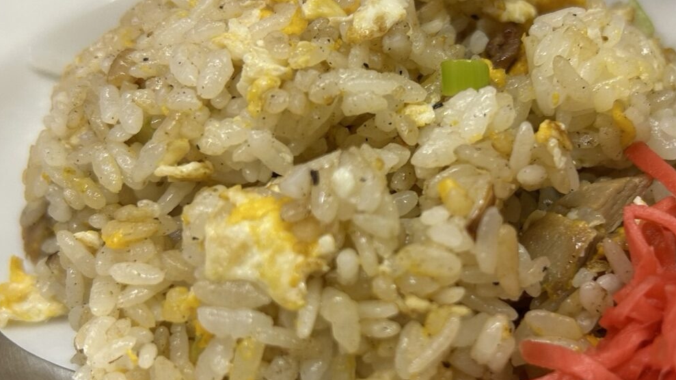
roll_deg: +5.2
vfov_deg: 27.0
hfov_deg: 45.9
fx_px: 789
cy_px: 230
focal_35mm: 44
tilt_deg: -40.4
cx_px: 431
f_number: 1.5
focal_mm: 5.7
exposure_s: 1/100
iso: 125
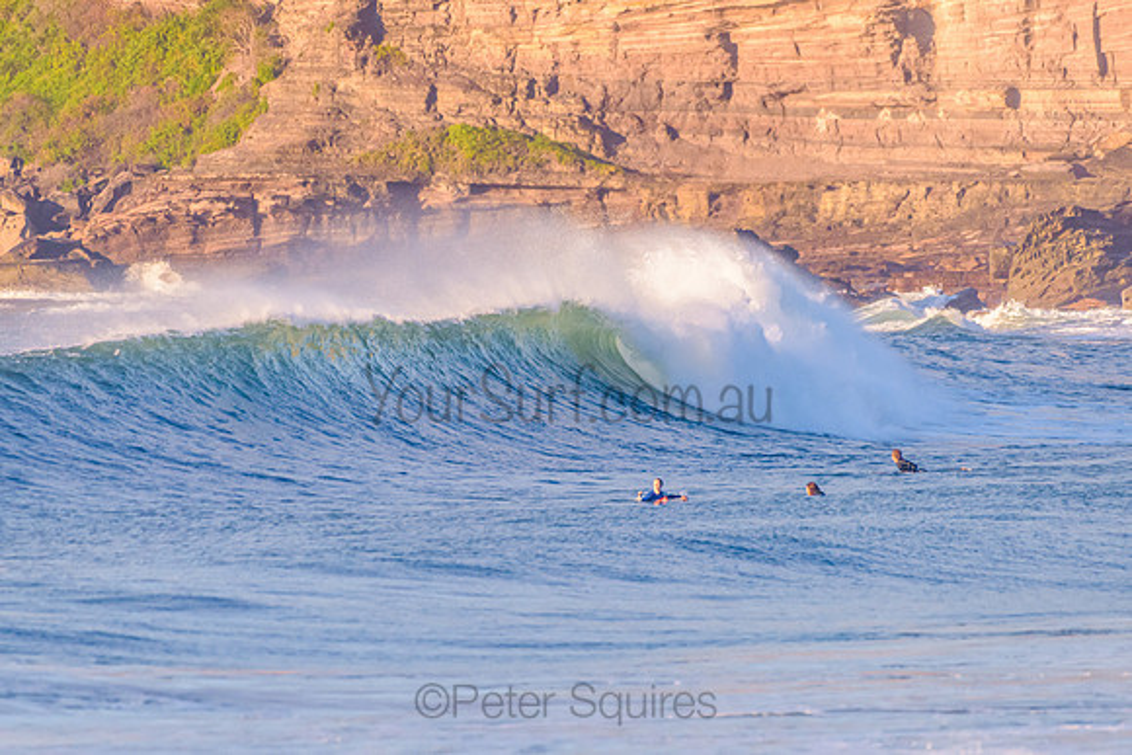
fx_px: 19122
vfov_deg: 2.3
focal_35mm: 608
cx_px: 566
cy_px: 377
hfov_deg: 3.4
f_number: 5.6
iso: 560
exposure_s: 1/2000
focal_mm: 500
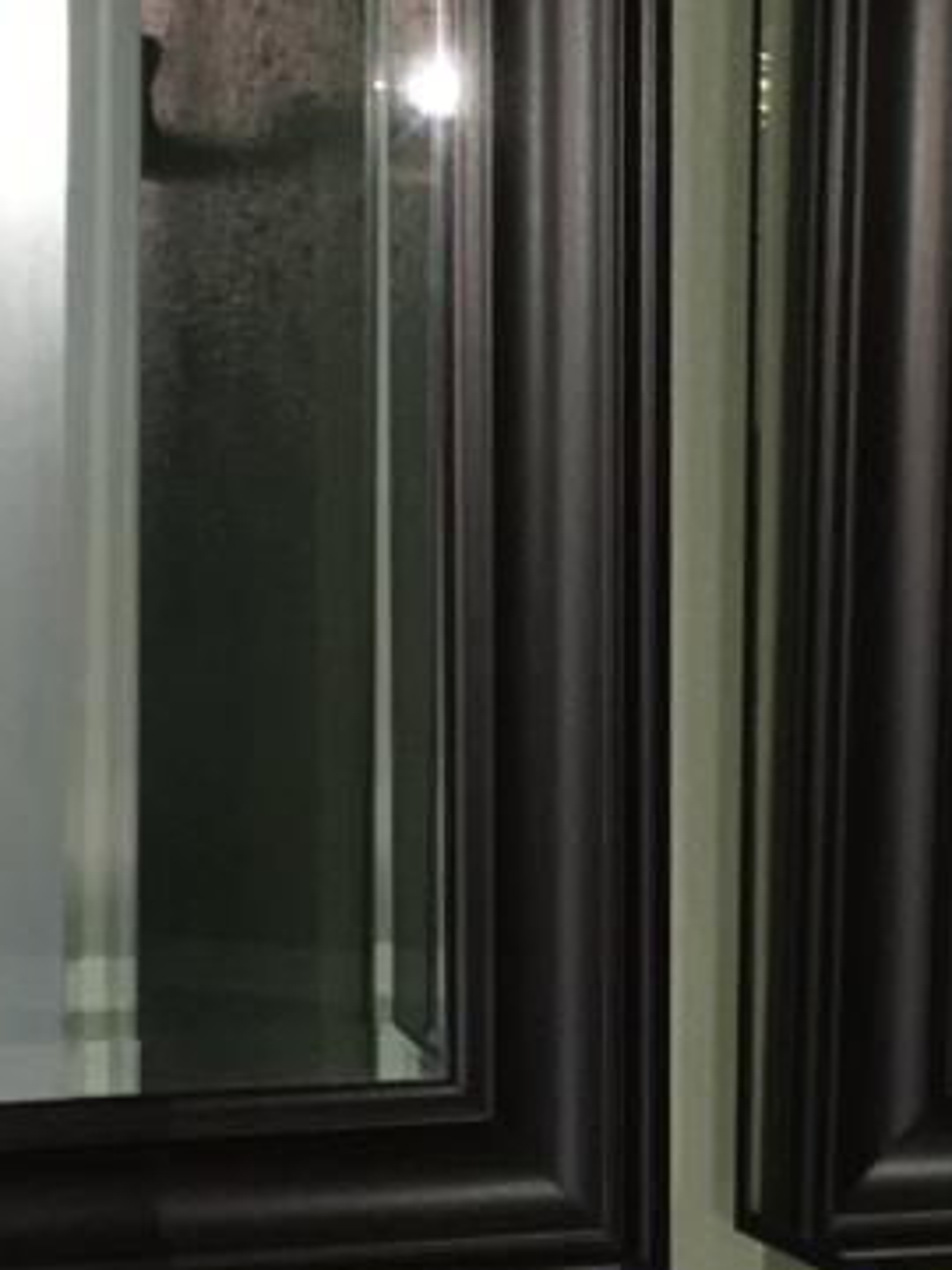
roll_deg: -0.4
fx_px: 5904
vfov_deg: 12.2
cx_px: 416
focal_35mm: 161
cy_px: 900
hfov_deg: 9.2
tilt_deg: -7.2
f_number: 2.2
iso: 64
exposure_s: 1/16
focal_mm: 4.15
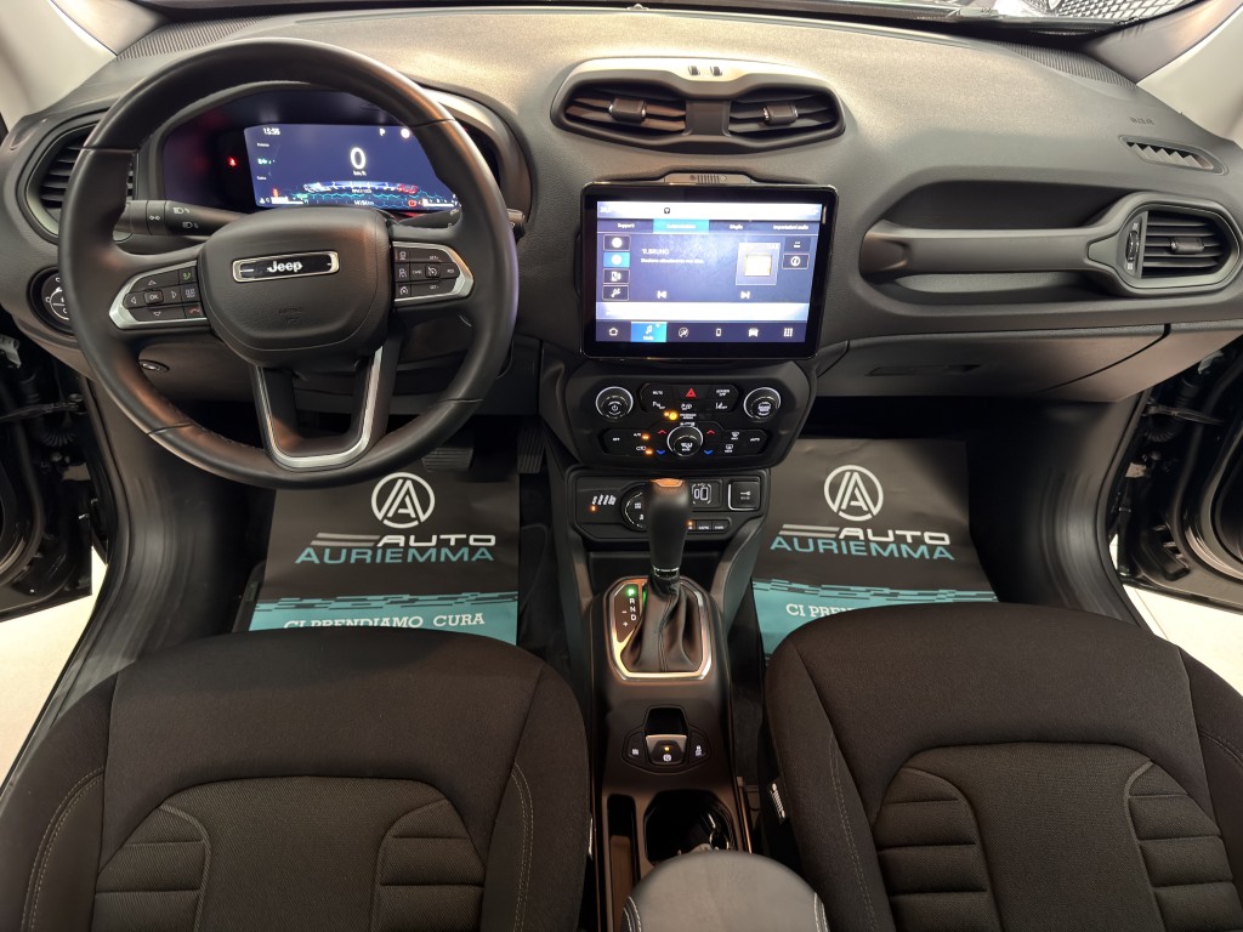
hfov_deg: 71.6
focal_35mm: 24
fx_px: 862
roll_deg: -2.7
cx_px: 622
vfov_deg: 56.8
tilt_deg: -39.7
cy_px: 466
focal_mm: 6.76
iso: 800
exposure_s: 1/25
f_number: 1.78
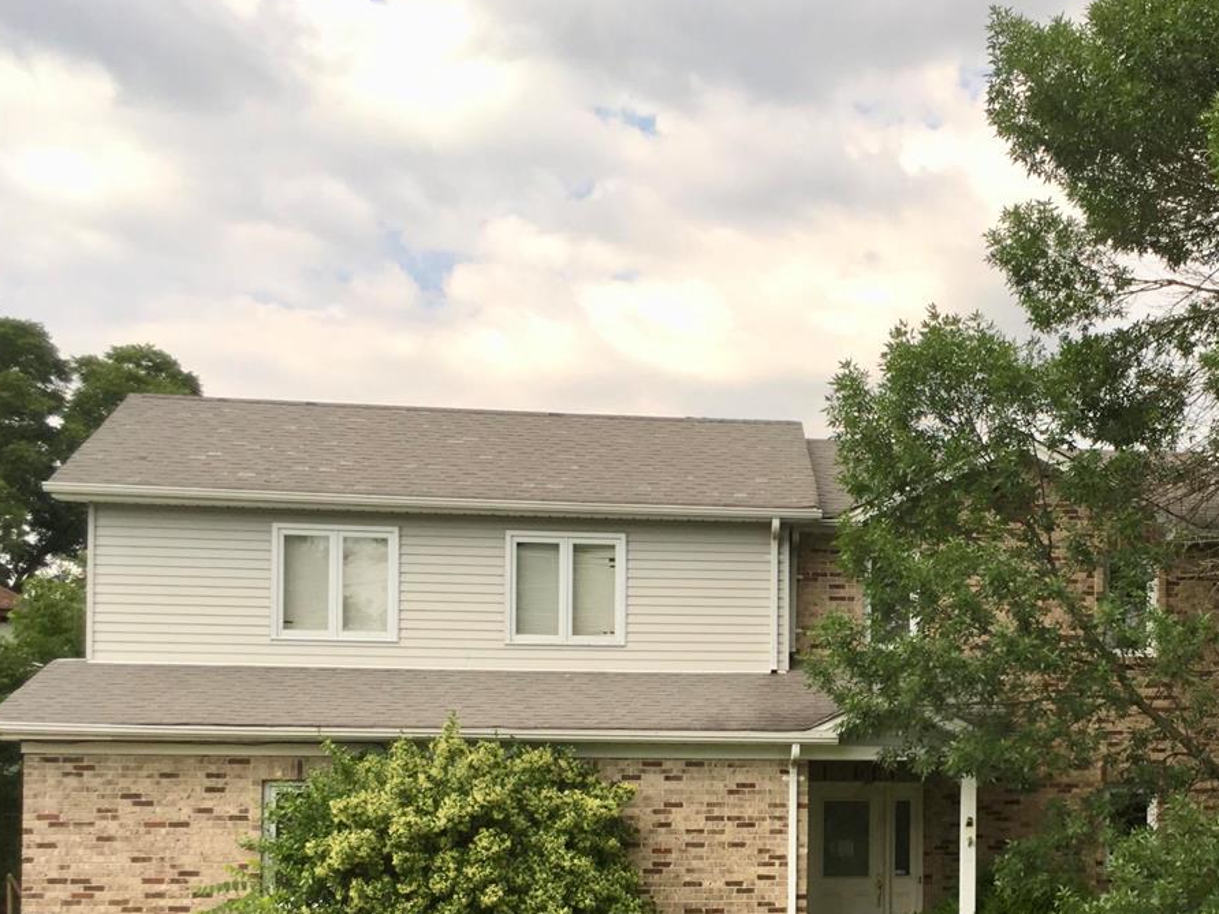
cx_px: 988
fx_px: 1831
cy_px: 734
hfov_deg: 35.5
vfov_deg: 27.5
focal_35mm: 52
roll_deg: -0.2
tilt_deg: +1.2
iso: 25
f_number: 2.2
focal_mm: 4.15
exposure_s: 1/827
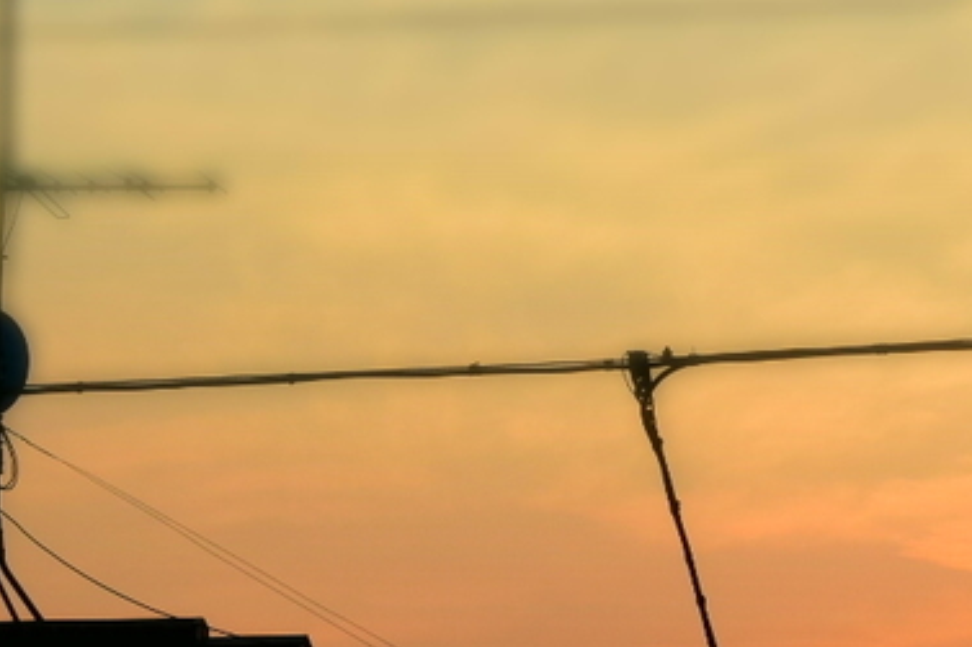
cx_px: 1049
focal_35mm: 263
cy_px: 307
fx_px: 7087
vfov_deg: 5.2
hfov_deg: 7.8
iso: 400
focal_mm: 55
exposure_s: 1/500
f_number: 11
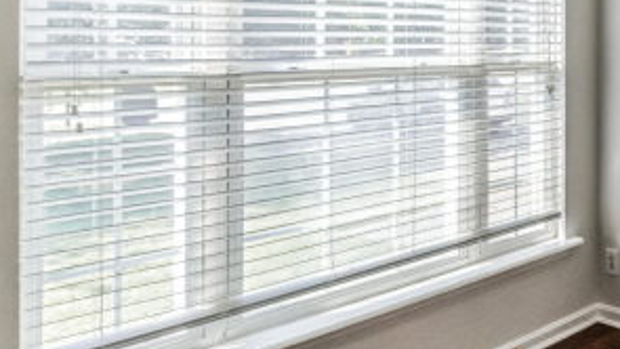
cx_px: 731
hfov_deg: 38.4
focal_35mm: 40
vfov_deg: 28.7
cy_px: 46
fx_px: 658
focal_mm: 10
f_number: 11
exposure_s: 1/50
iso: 200
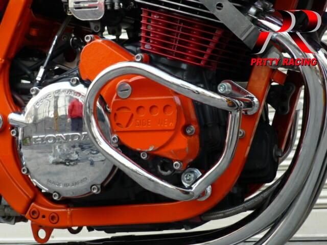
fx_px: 765
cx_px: 164
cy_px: 122
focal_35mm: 81
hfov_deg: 24.1
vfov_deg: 18.2
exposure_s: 1/50
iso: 125
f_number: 3.2
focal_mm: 8.4
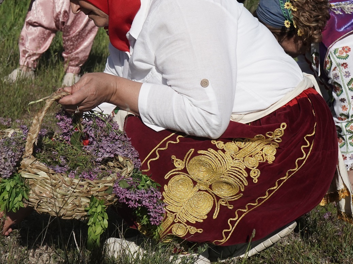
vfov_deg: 20.1
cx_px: 136
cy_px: 77
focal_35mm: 73
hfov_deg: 26.6
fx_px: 745
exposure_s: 1/8000
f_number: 8
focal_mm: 41
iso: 1250
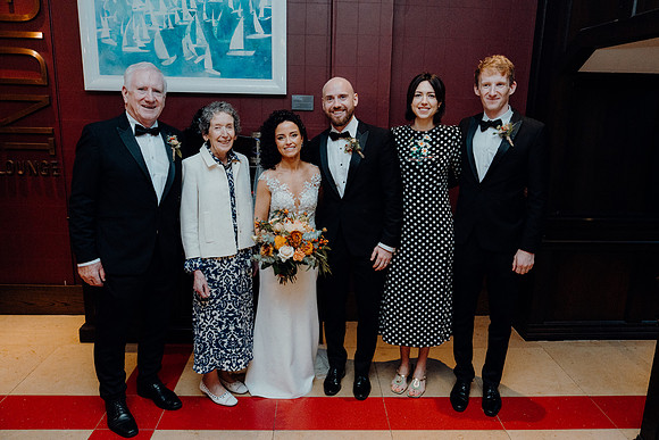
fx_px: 513
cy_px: 220
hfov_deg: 65.5
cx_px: 330
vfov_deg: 46.4
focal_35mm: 28
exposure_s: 1/160
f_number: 3.5
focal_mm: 28
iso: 3200
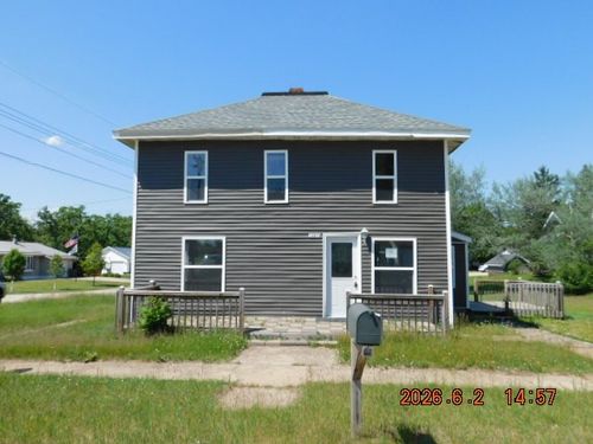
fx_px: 428
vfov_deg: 54.9
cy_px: 222
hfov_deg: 69.4
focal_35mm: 25
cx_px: 296
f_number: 6.2
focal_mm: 4.5
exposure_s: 1/400
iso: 125
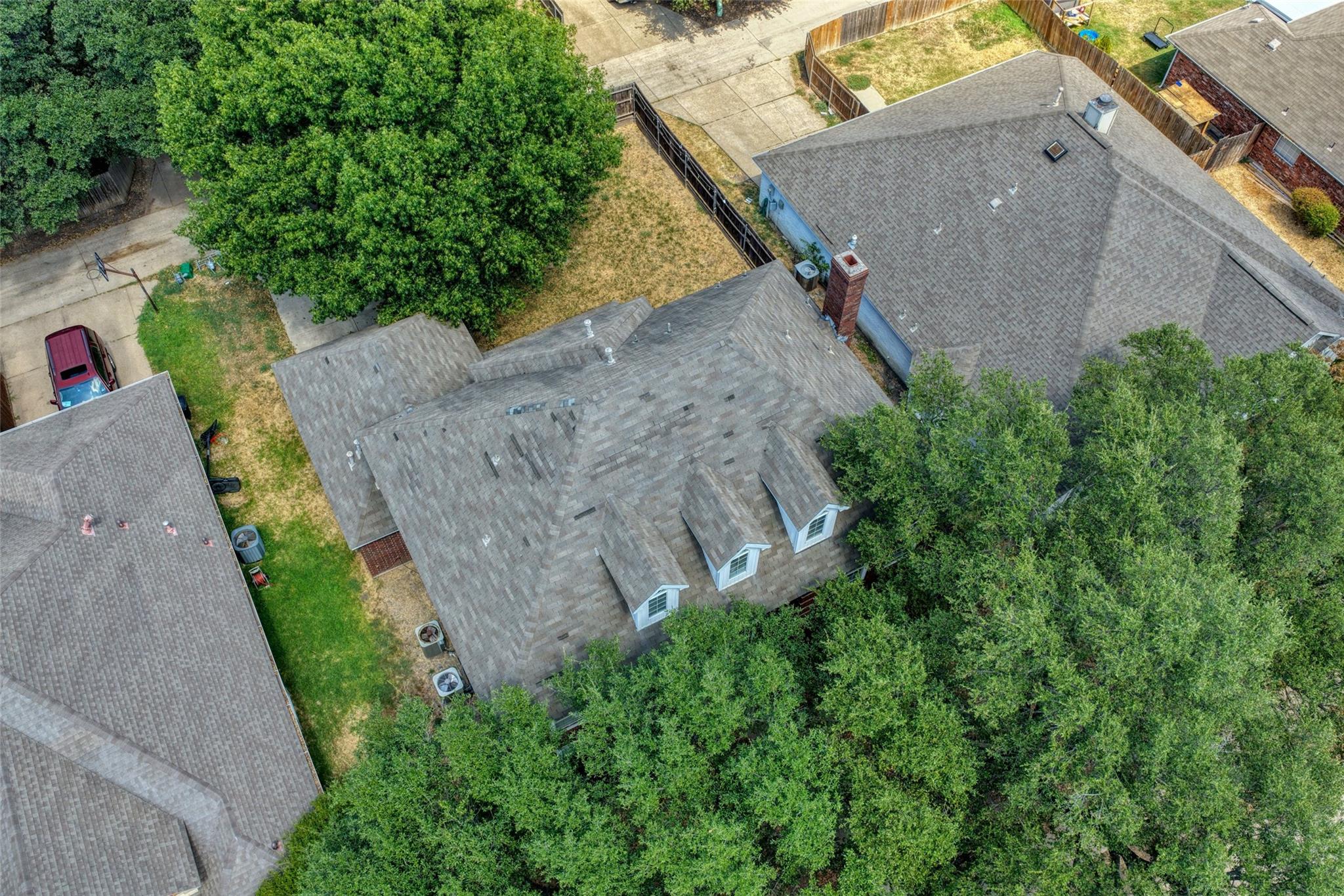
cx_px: 672
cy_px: 448
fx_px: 1045
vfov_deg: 46.4
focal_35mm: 28
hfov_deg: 65.5
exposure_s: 1/320
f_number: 2.8
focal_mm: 14.4
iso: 100
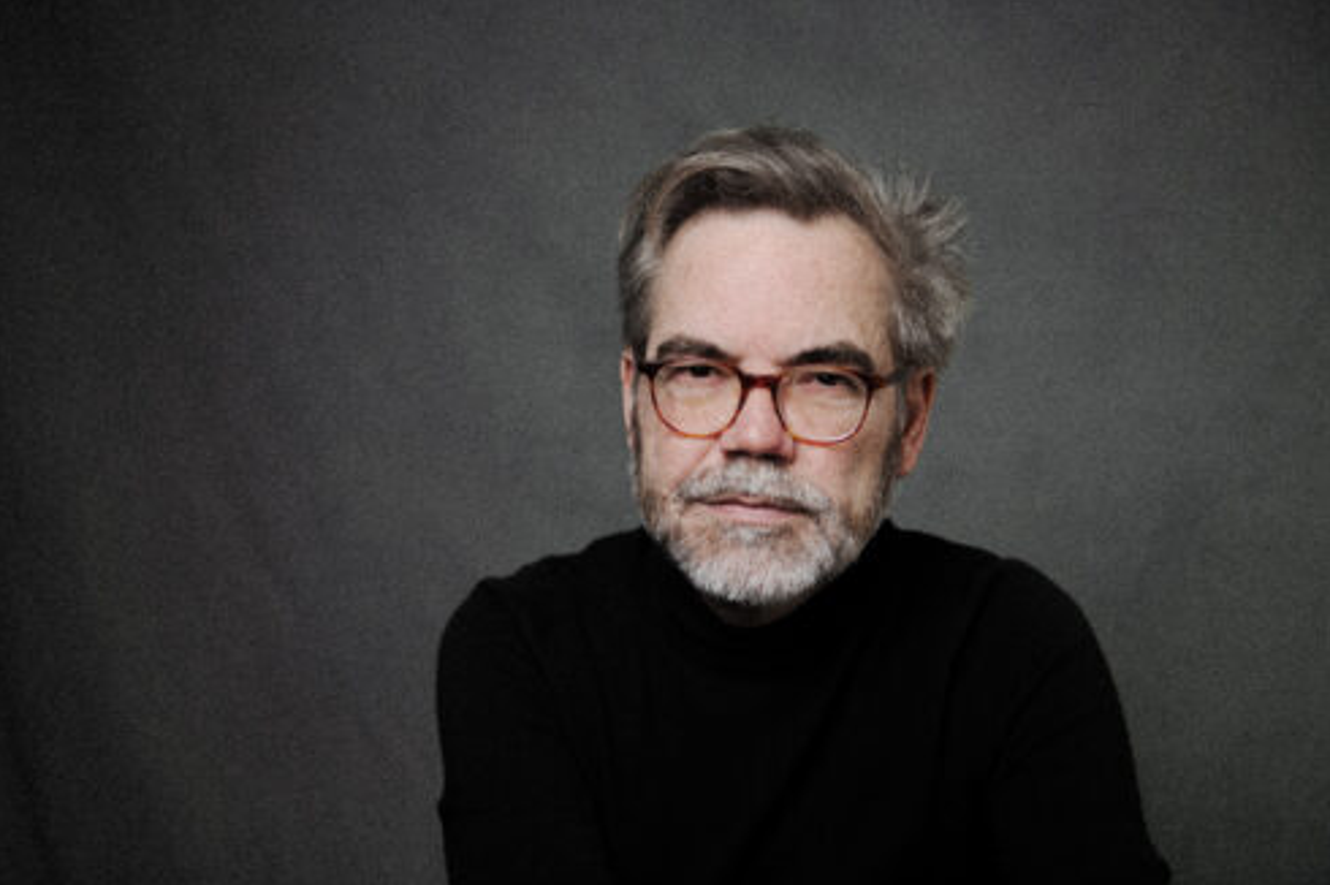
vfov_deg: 27.5
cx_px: 668
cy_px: 449
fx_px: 1809
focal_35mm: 49
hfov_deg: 40.4
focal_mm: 48
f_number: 2.8
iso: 400
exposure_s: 1/160
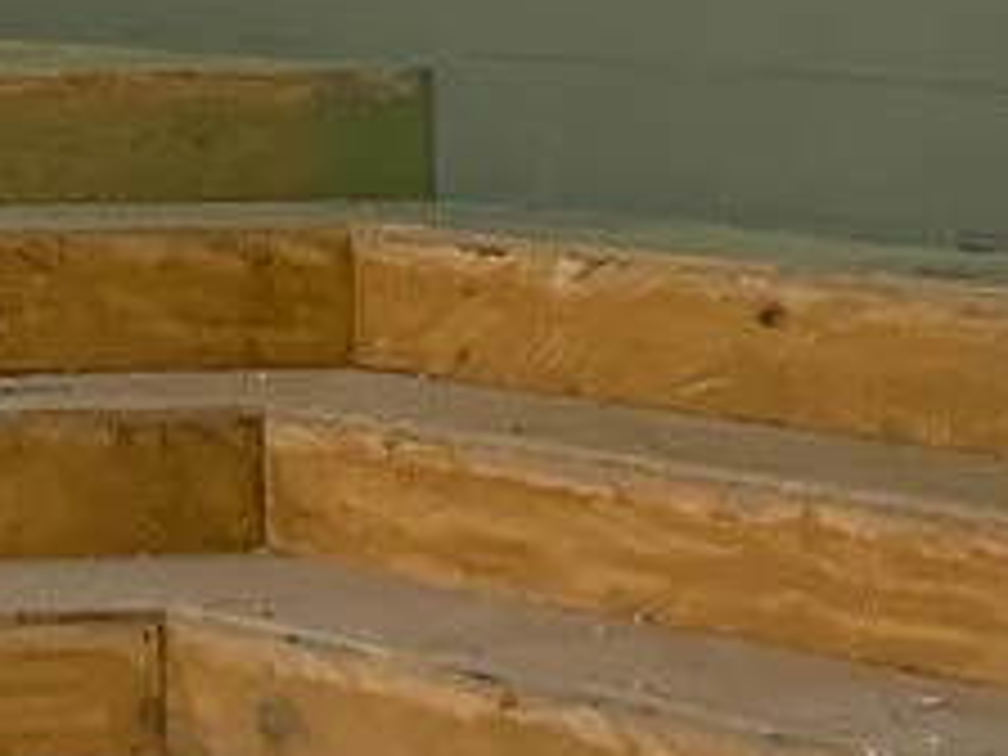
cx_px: -520
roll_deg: +0.7
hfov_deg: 10.3
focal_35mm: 186
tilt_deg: +2.8
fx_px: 5416
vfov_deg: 7.8
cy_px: -457
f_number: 1.8
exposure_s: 1/40
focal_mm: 4.25
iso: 400
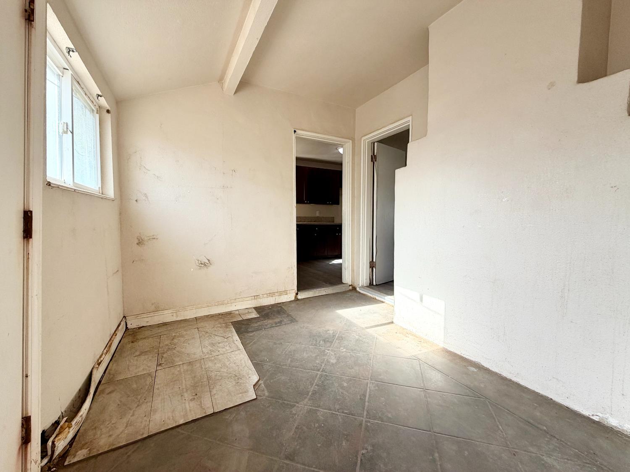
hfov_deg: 102.1
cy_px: 236
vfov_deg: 85.7
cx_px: 315
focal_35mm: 14
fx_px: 255
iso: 64
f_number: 2.2
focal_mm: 2.22
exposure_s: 1/144
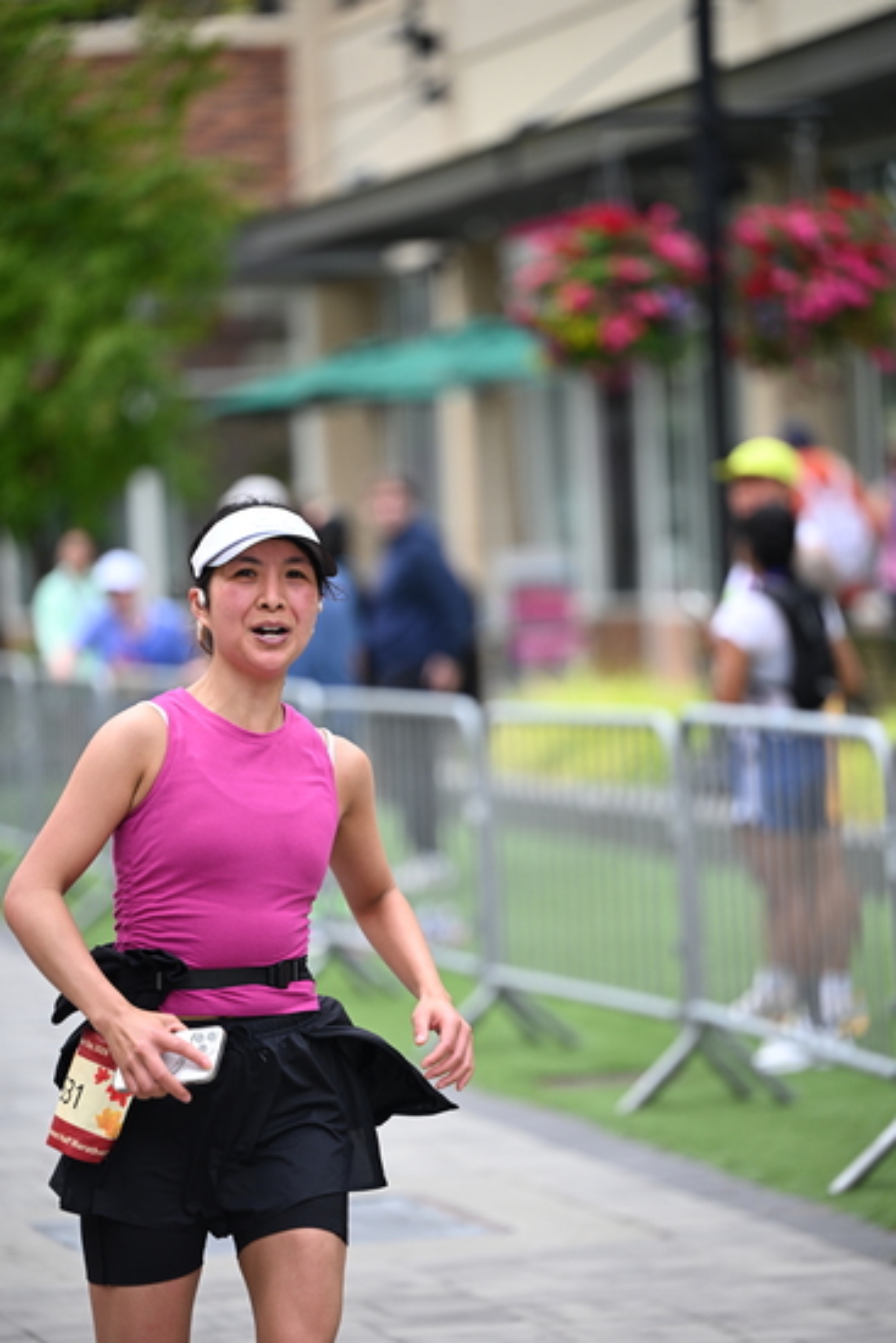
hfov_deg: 8.6
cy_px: 672
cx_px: 448
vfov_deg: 12.8
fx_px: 5969
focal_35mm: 160
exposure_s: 1/2000
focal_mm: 160
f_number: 2.8
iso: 640
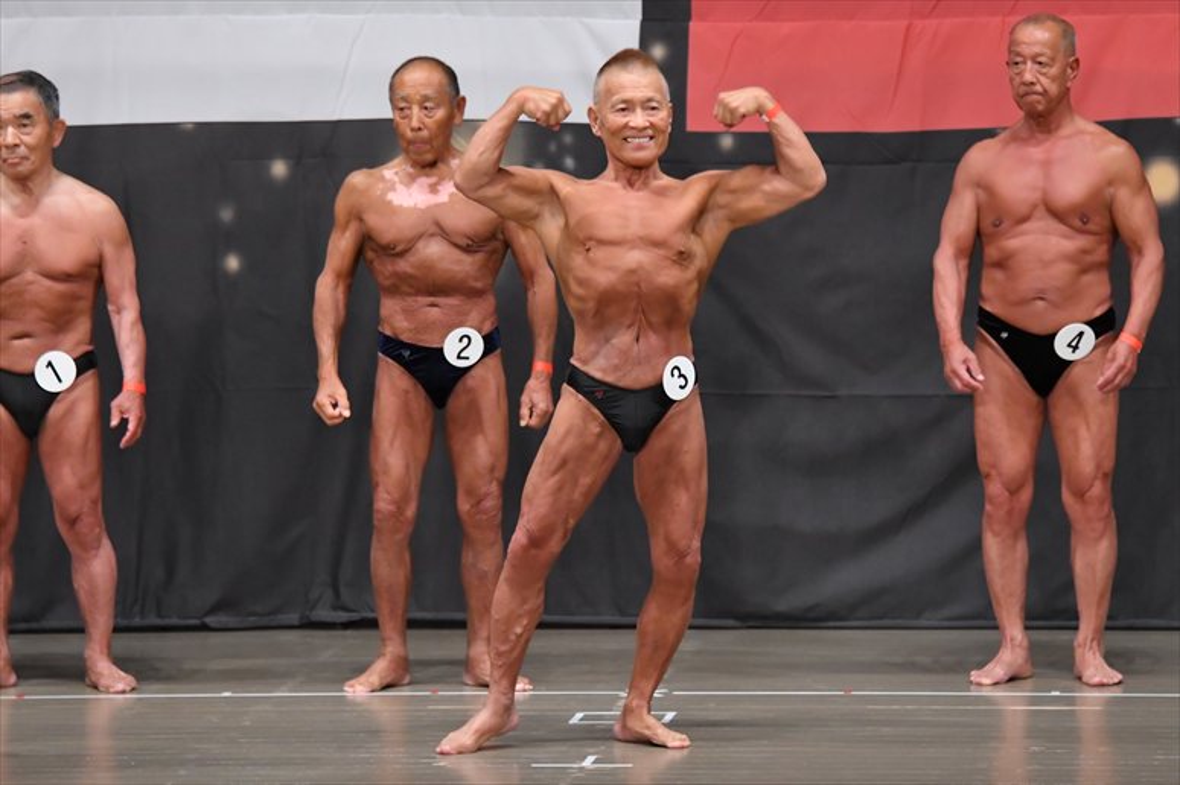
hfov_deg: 9.2
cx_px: 590
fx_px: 7371
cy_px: 392
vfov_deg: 6.1
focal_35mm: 225
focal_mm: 150
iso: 5000
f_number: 5.6
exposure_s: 1/400
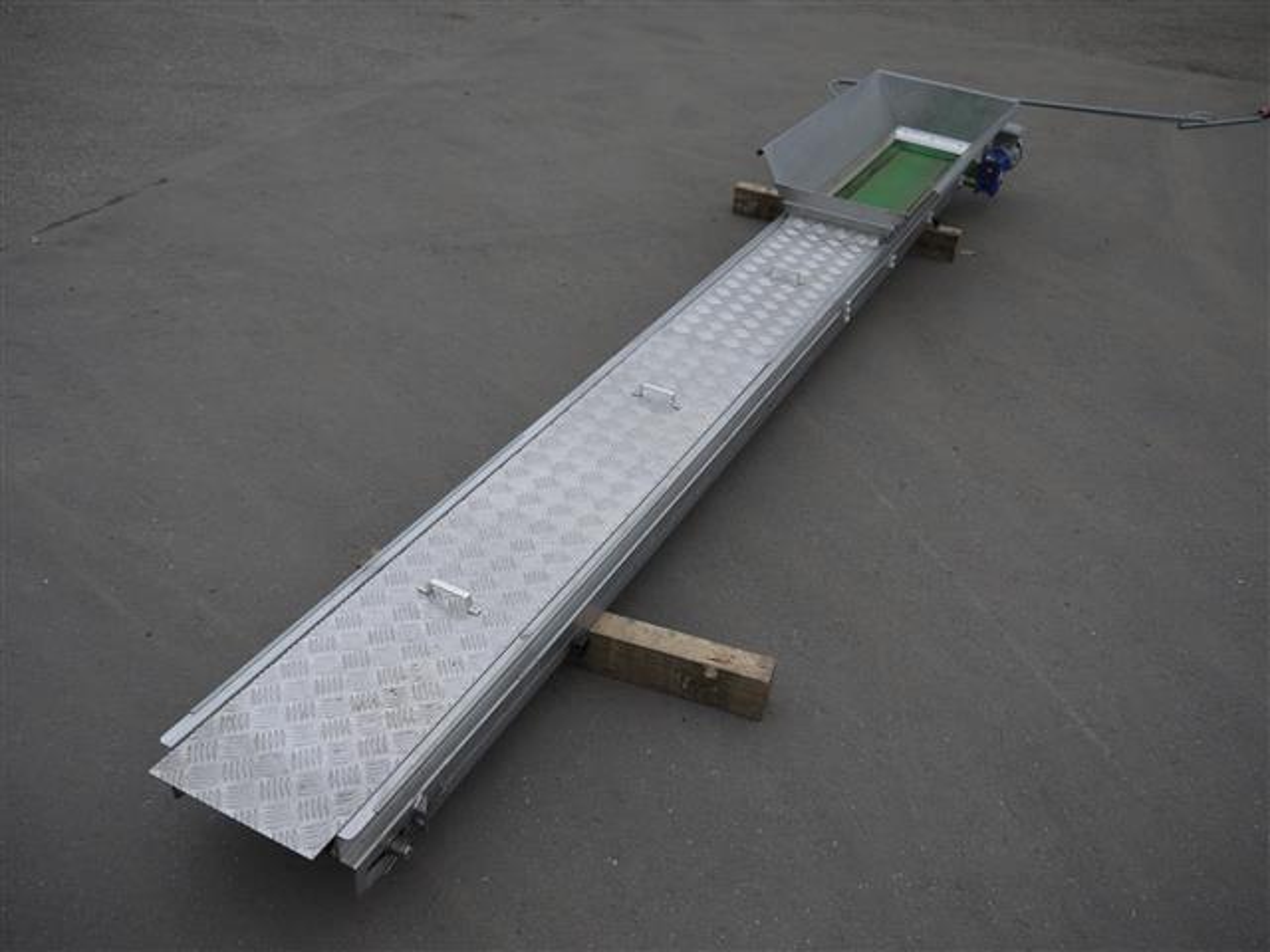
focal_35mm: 30
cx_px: 635
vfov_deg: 46.8
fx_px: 1101
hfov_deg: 60.0
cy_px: 476
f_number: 4.5
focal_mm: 15
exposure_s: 1/125
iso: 100
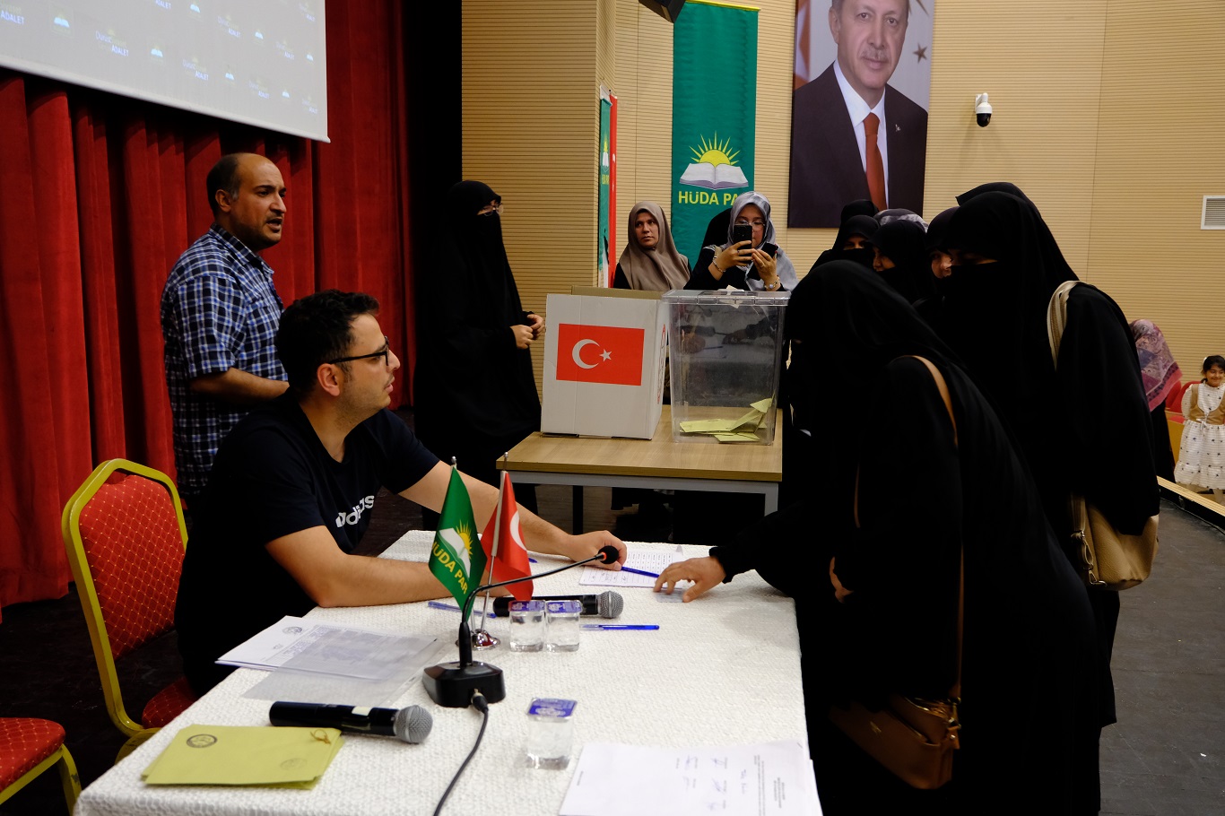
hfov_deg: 58.7
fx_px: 1089
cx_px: 612
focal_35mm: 32
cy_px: 408
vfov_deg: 41.1
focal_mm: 21.2
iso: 1600
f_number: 4
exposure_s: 1/50
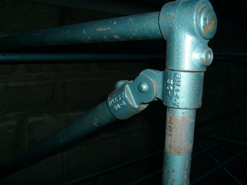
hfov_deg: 52.6
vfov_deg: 40.7
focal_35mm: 35
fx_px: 250
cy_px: 92
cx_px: 124
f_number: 2.8
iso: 100
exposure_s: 1/45
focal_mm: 5.8
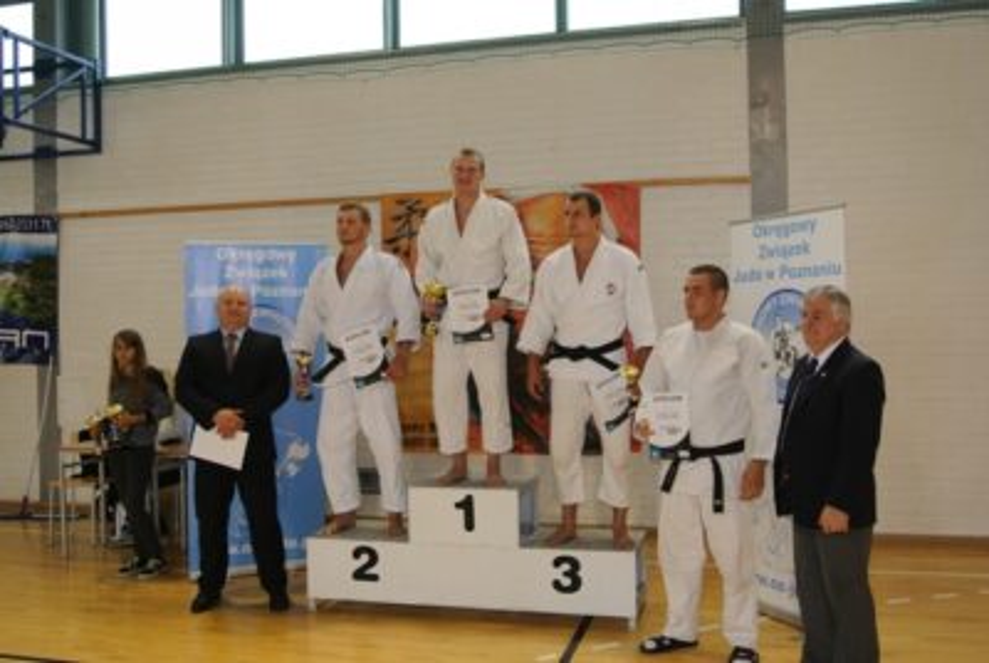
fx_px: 963
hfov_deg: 54.4
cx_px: 494
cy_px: 332
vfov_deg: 38.0
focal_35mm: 35
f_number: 4
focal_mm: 13.1
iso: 220
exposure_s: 1/60
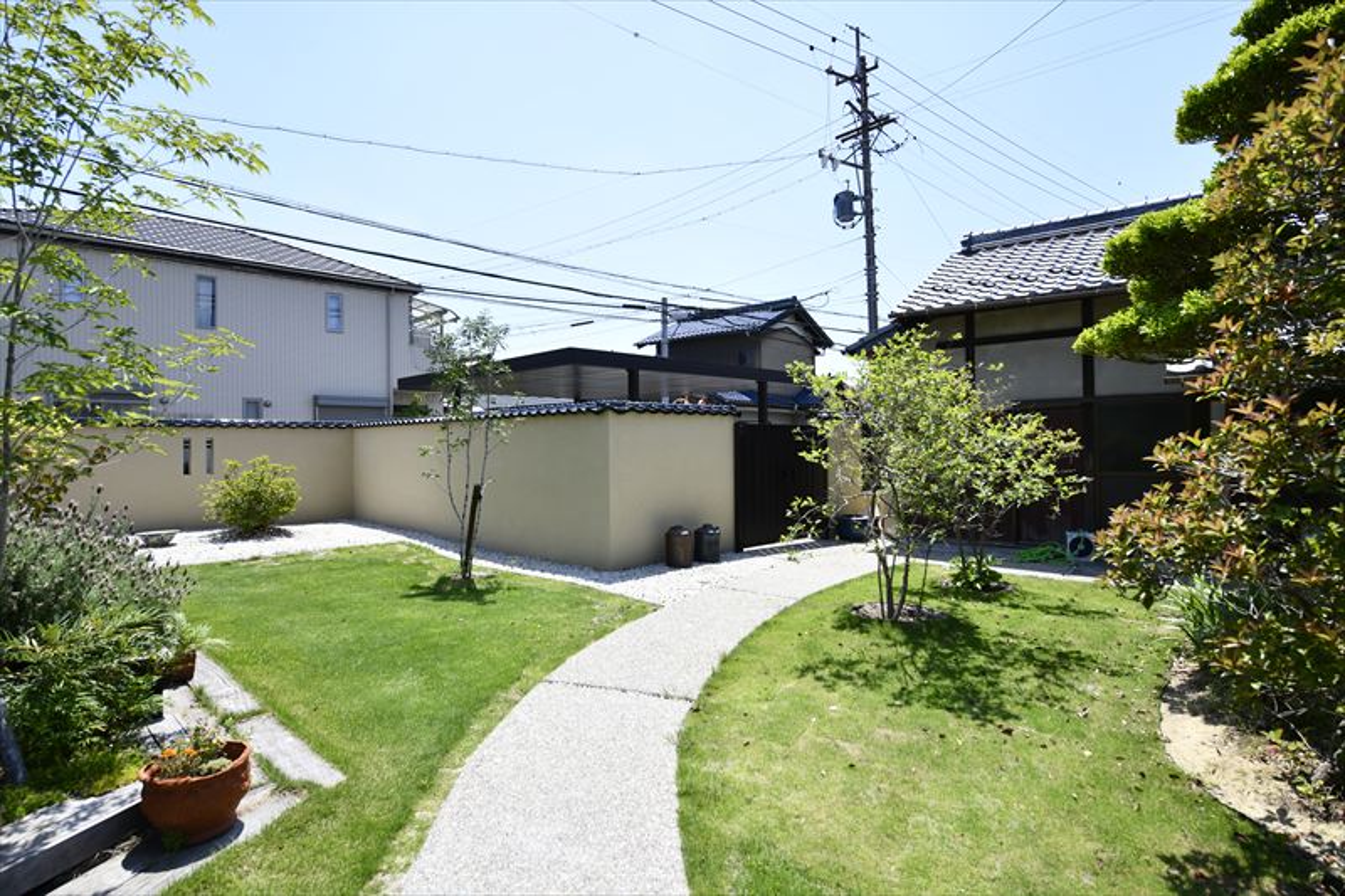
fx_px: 710
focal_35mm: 19
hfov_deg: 86.9
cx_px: 672
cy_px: 448
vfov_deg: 64.5
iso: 125
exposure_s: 1/320
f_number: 6.3
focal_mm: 19
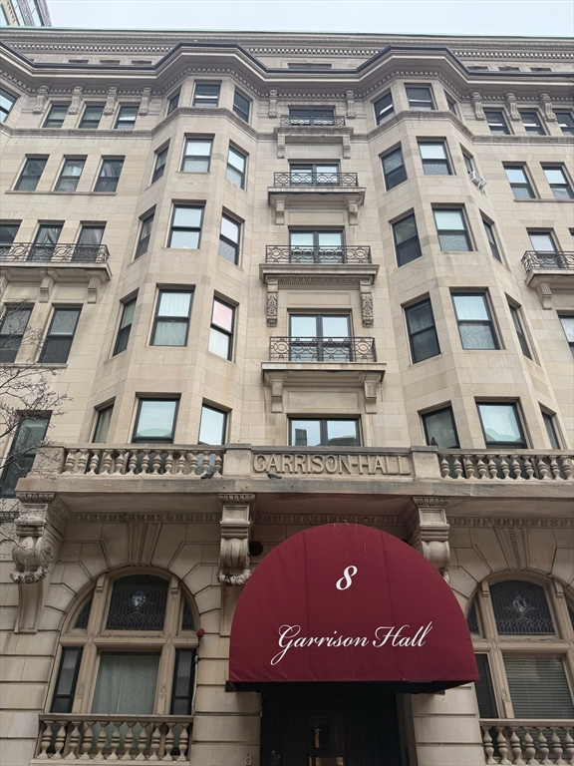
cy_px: 383
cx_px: 287
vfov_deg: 71.6
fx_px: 531
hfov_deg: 56.8
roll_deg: +0.2
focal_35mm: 24
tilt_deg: +36.6
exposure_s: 1/1385
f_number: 1.78
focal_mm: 6.76
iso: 80
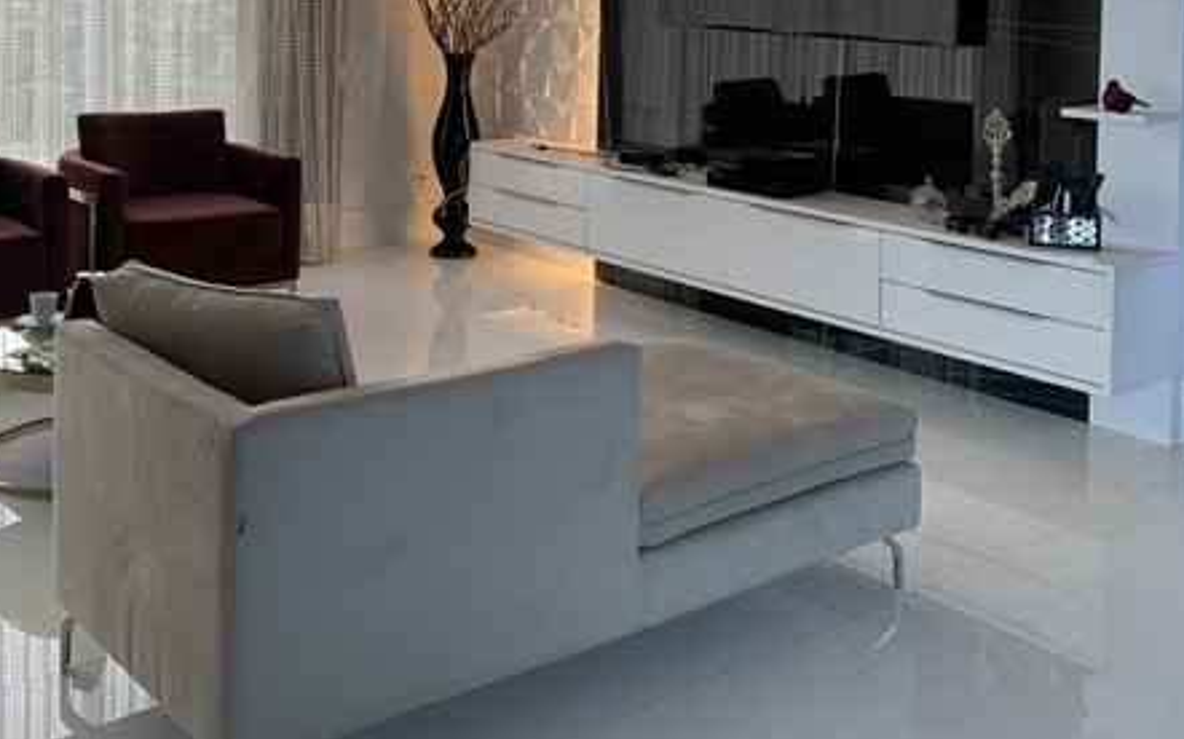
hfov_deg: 46.1
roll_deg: -0.9
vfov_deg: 28.2
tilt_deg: -1.5
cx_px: 500
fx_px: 1387
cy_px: 12
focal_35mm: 43
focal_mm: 4.25
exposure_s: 1/70
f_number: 1.8
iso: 100
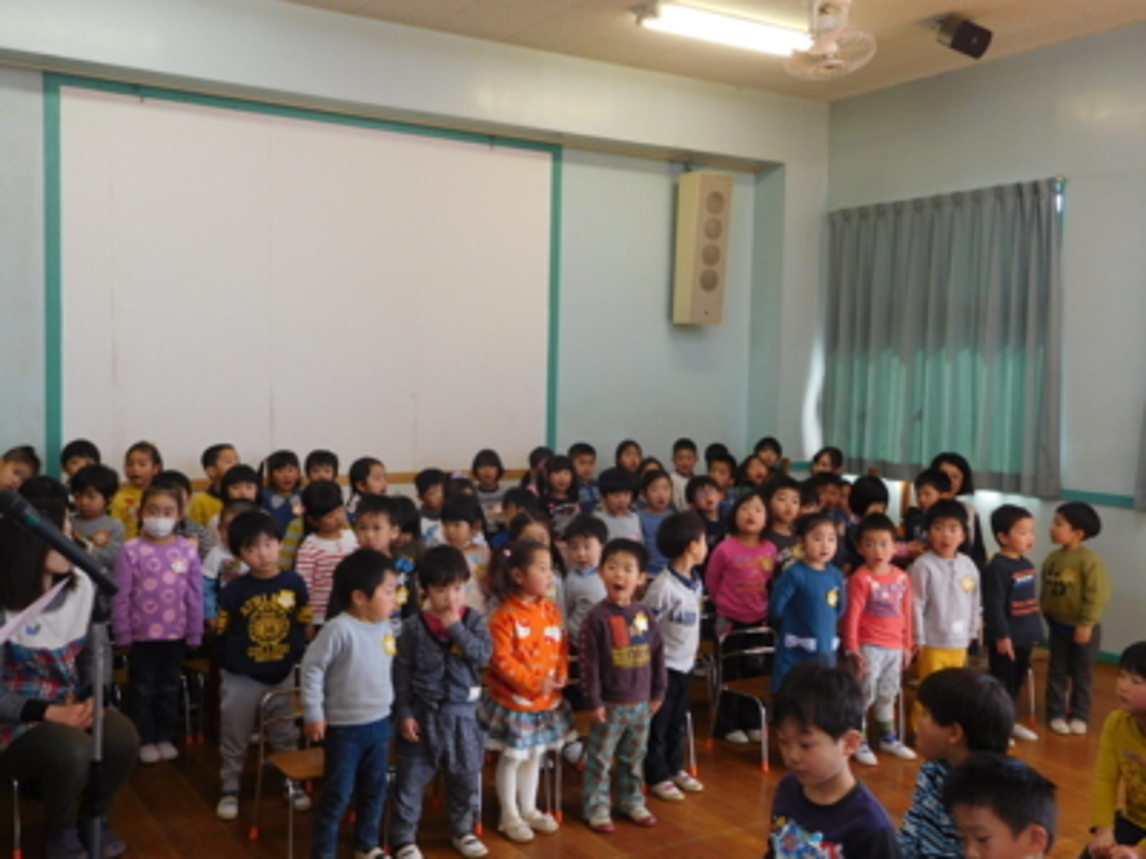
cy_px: 430
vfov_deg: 40.7
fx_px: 1159
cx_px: 573
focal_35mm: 35
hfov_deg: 52.6
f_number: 3.8
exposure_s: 1/30
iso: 140
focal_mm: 6.2
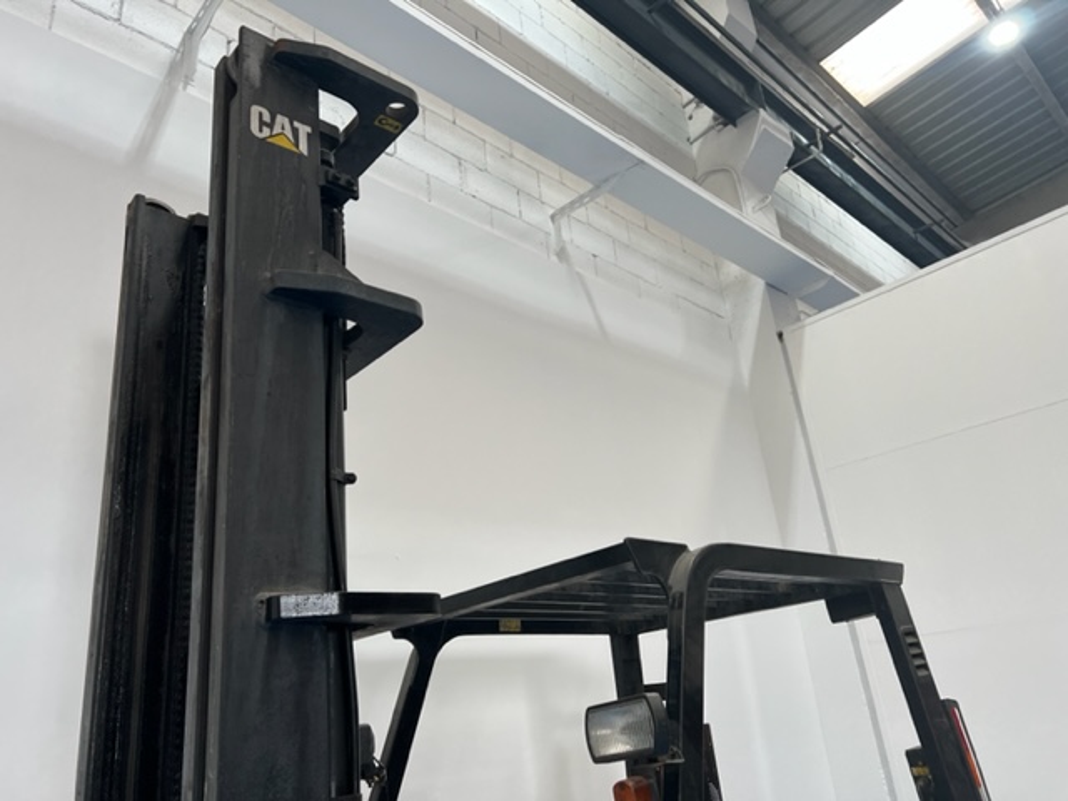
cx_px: 534
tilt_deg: +22.4
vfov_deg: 53.1
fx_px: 802
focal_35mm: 26
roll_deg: +5.1
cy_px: 400
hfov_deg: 67.3
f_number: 1.5
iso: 50
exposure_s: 1/100
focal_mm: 5.7
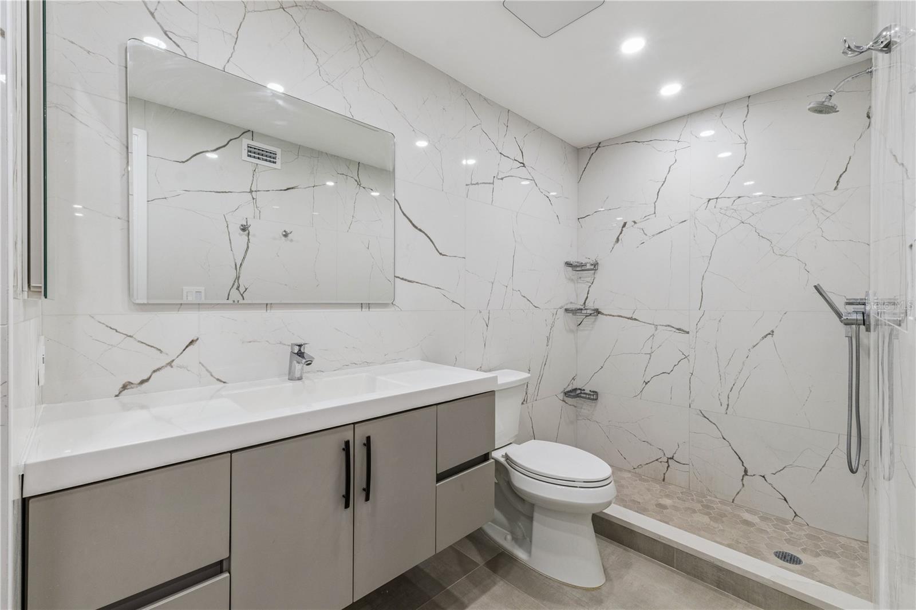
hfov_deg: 100.4
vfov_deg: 77.3
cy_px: 305
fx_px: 382
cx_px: 458
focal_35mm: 15
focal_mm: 10
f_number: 11
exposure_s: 1/25
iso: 400
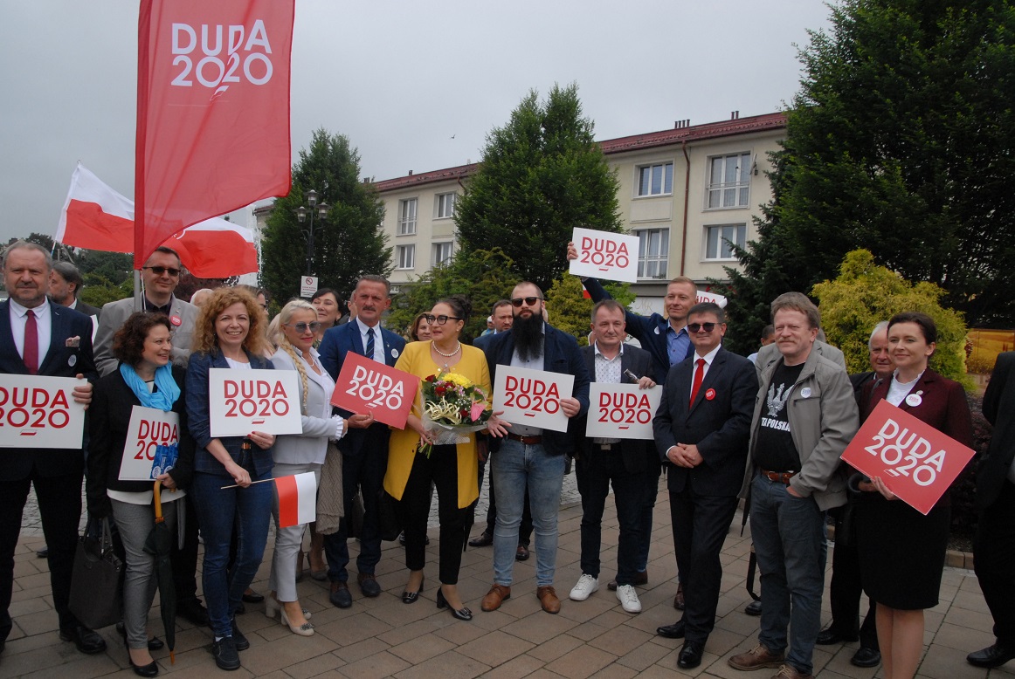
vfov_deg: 53.3
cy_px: 340
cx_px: 508
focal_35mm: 24
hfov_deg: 73.7
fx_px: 678
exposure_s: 1/1000
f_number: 6.3
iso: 800
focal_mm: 16
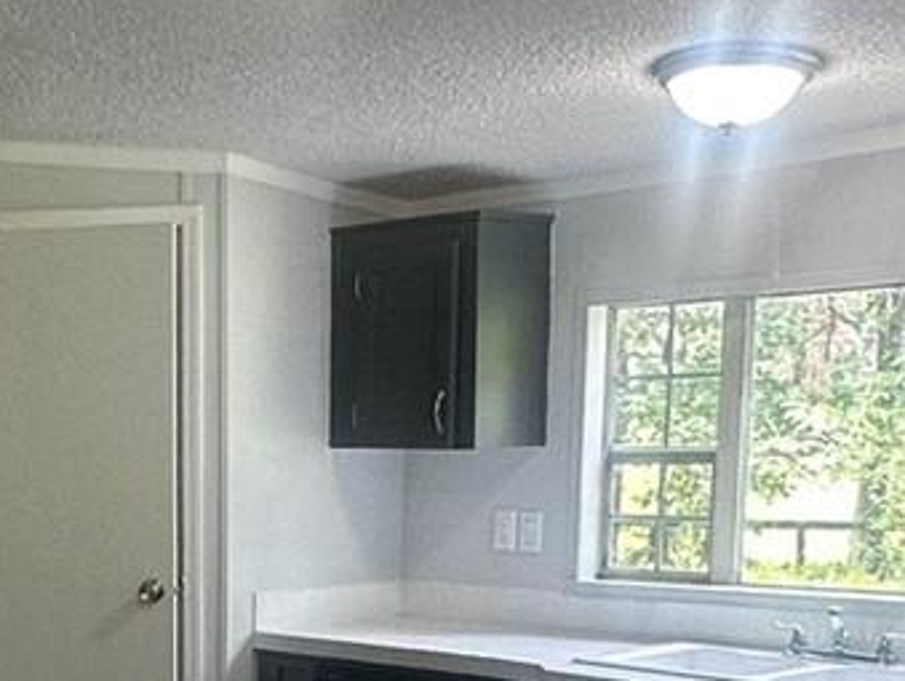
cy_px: 694
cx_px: -75
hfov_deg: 27.1
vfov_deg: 21.4
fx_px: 1727
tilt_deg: -8.1
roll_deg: +1.8
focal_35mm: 66
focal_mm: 2.22
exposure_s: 1/120
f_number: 2.2
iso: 125
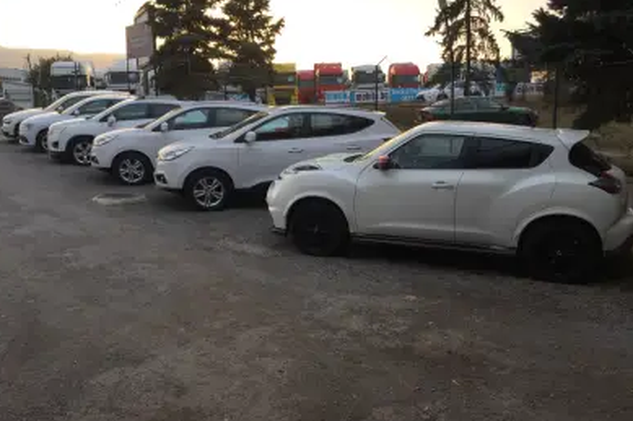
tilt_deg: -7.9
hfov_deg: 60.3
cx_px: 314
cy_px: 195
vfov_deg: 42.3
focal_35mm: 31
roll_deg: -0.1
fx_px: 545
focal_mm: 4.15
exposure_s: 1/100
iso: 40
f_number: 2.2
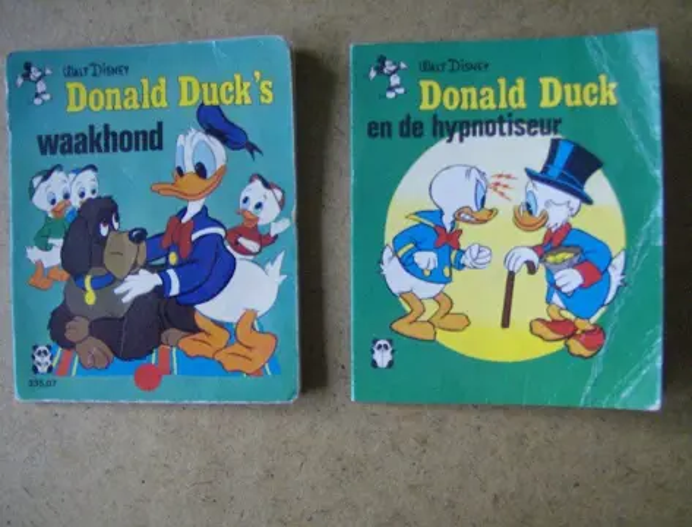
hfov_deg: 51.1
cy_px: 264
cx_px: 346
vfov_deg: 40.0
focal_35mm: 36
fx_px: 724
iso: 200
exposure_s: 1/39.5
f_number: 2.8
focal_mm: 6
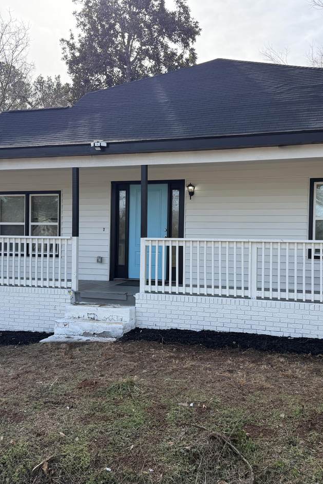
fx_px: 458
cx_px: 189
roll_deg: -0.8
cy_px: 238
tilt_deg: -1.2
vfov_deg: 55.8
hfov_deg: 38.7
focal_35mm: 34
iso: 100
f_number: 1.78
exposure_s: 1/2000
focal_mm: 6.76
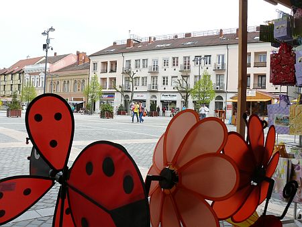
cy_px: 114
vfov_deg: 40.7
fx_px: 306
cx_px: 151
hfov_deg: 52.6
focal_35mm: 35
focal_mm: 7.4
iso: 100
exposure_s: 1/250
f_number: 5.6
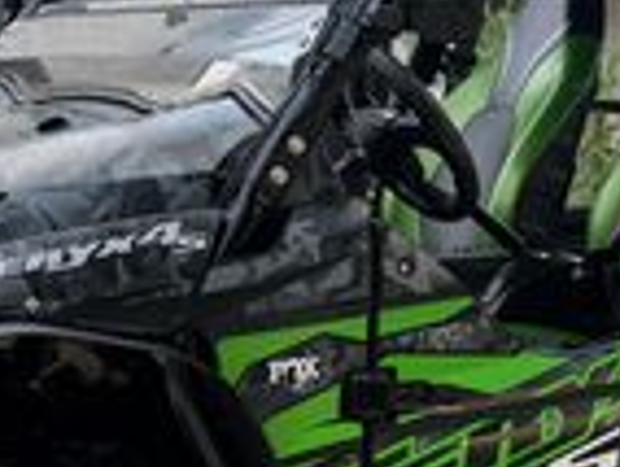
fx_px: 1938
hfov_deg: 18.1
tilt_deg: -4.5
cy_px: 297
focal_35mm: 108
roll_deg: -1.5
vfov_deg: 13.7
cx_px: 402
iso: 64
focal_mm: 6.76
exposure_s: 1/127
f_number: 1.78
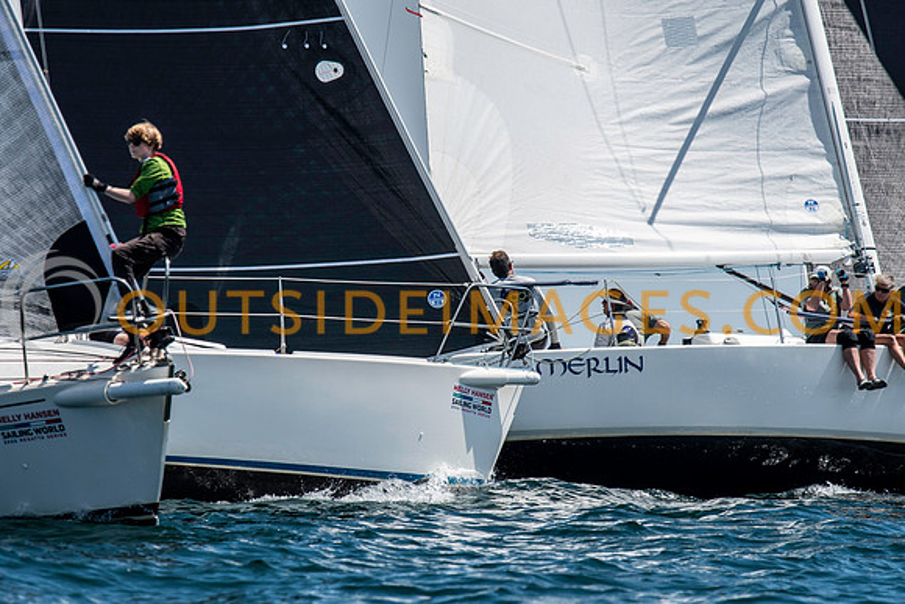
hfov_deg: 4.6
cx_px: 452
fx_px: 11315
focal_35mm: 450
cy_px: 302
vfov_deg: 3.1
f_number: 5.6
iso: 320
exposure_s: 1/3200
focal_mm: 300
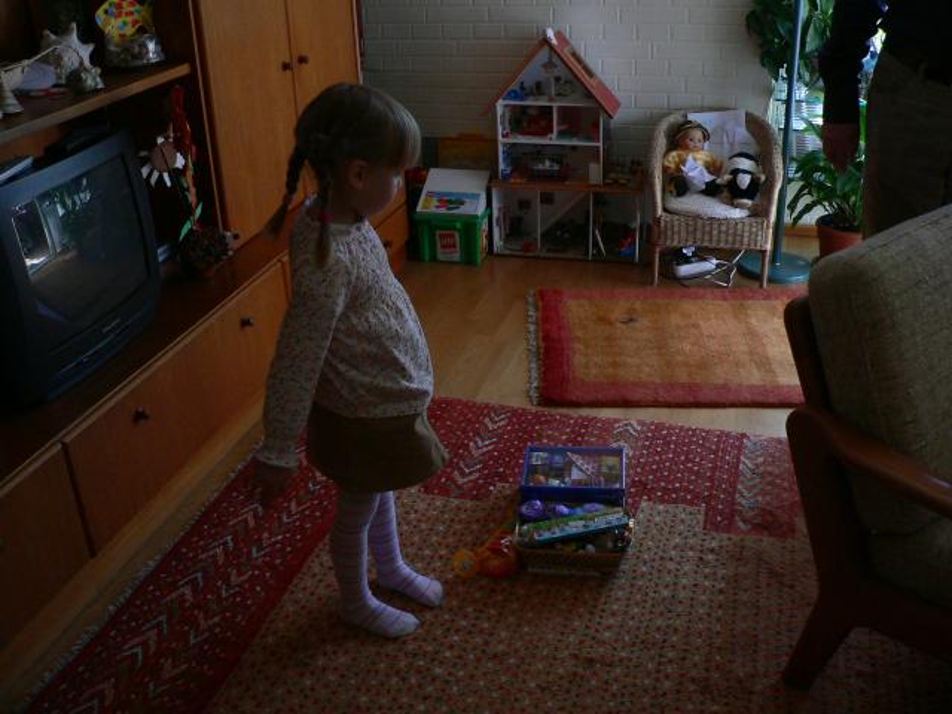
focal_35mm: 36
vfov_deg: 39.7
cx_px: 476
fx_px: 990
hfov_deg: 51.4
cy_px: 357
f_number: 2.8
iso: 200
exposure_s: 1/100
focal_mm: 6
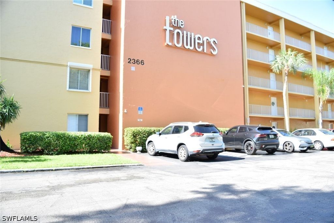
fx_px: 251
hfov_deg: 67.4
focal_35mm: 27
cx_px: 167
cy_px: 112
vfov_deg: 47.9
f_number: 6.3
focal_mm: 18
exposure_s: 1/200
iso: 200
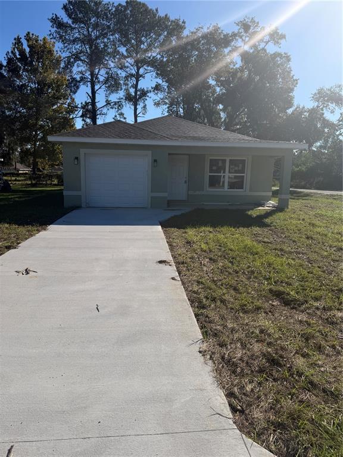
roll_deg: -1.4
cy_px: 228
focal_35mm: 24
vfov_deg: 71.6
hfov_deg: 56.8
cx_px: 172
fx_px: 317
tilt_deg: -9.8
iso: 80
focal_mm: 6.76
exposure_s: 1/6711
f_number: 1.78
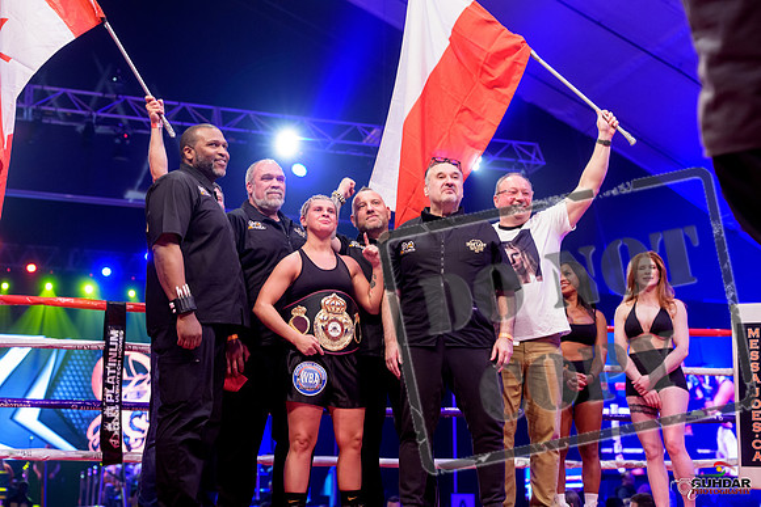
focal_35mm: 50
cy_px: 254
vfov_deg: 27.0
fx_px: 1057
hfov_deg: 39.6
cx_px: 380
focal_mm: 50
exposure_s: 1/80
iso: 2000
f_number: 2.8
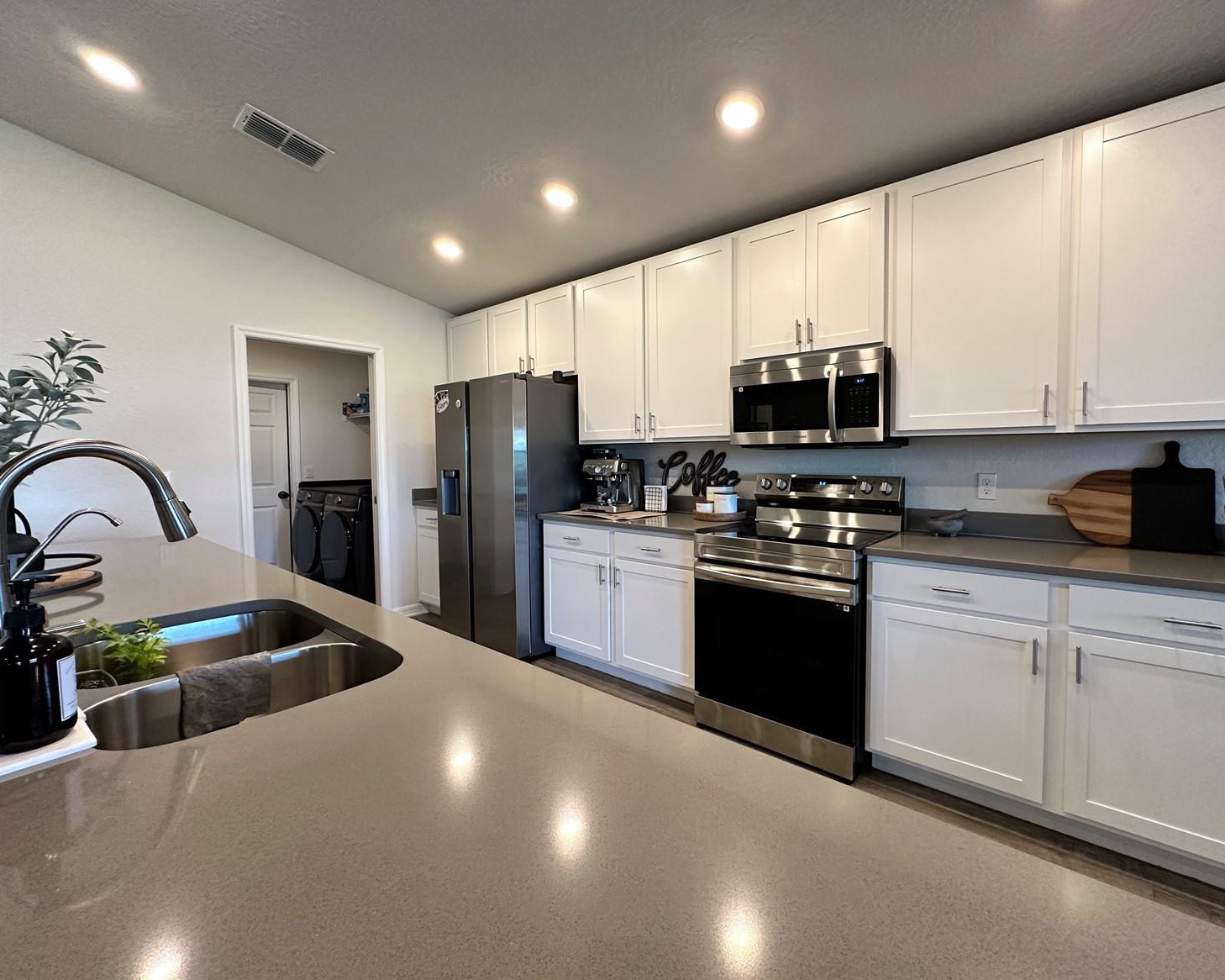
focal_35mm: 15
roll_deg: +0.4
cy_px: 477
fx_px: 544
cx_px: 670
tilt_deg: -2.2
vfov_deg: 84.0
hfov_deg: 96.5
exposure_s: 1/120
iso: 320
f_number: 2.2
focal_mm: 2.22
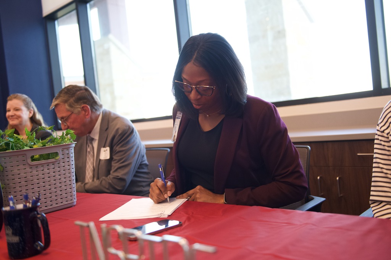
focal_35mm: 35
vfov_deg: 37.8
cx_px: 196
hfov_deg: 54.5
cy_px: 130
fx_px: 380
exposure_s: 1/400
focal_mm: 35
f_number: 2.8
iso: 1600
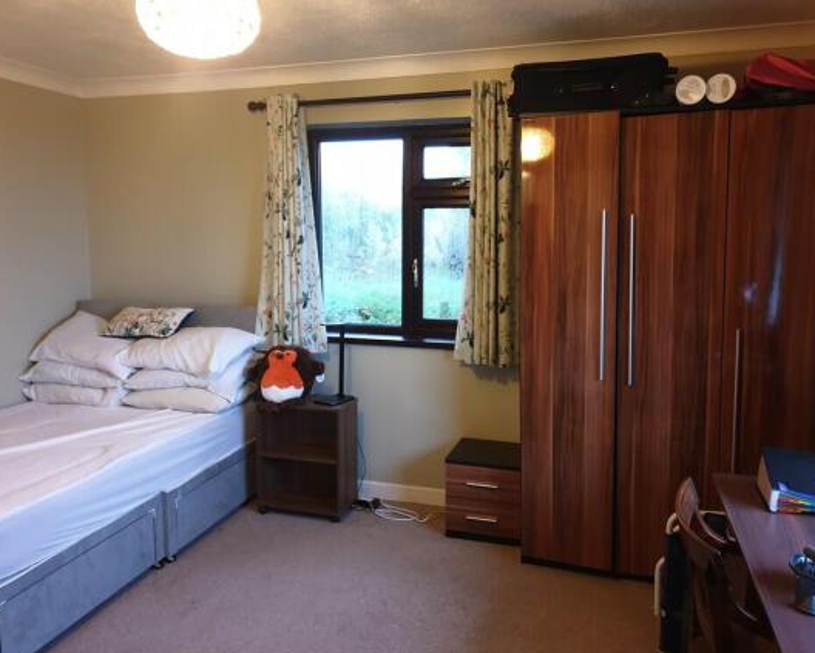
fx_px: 676
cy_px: 334
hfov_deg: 62.2
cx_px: 407
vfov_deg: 51.6
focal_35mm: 28
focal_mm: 4.3
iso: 250
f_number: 1.5
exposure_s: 1/11
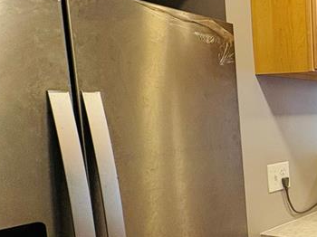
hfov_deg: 31.3
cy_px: 145
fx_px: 375
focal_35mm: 41
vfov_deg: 35.0
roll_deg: +0.7
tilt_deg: -4.6
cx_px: 441
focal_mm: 2.22
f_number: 2.2
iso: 160
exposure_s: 1/120
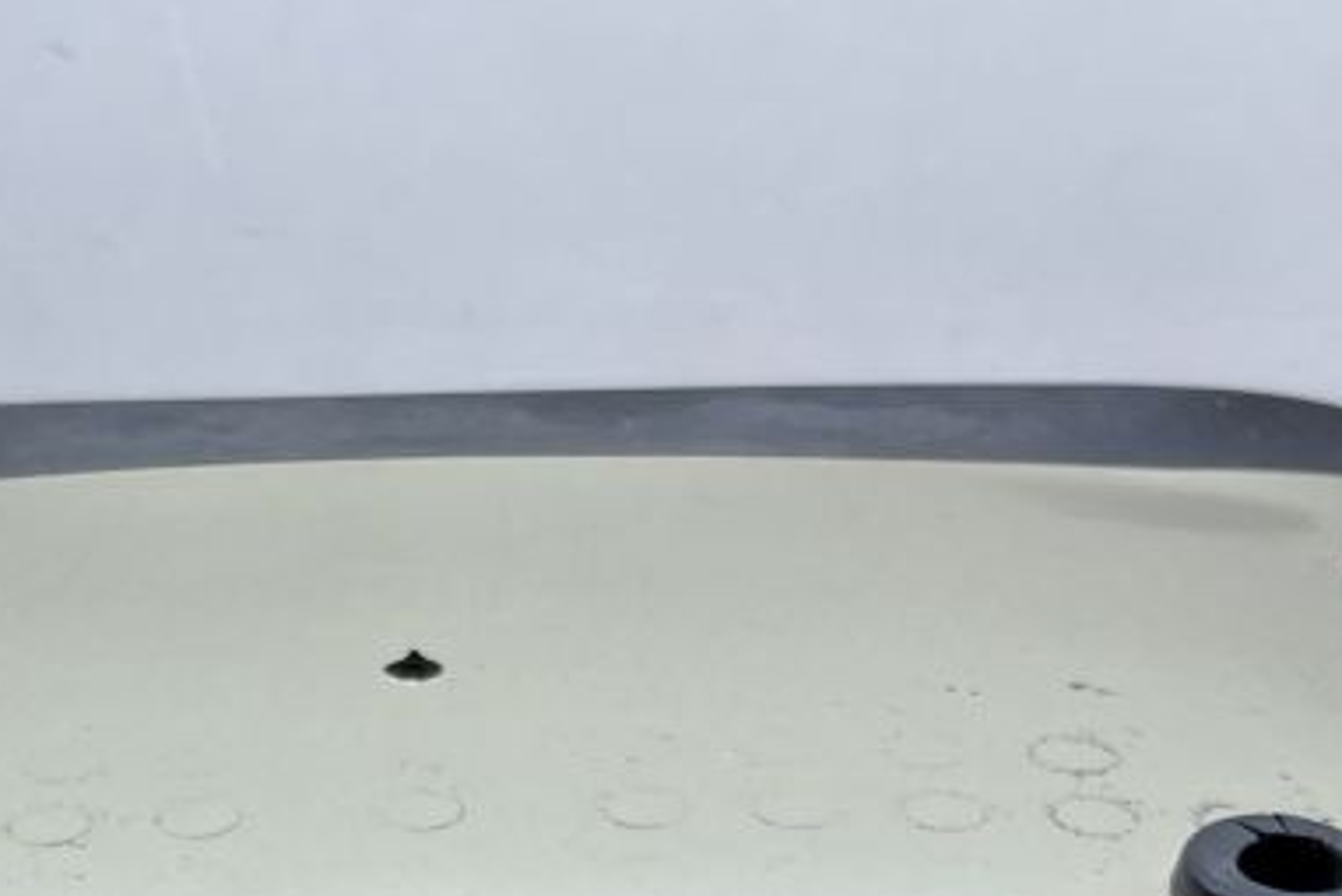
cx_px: 400
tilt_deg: -36.3
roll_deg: +1.5
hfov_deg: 23.7
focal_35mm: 85
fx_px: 3170
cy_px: 1571
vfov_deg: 14.3
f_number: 1.6
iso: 100
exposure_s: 1/100
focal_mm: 4.2
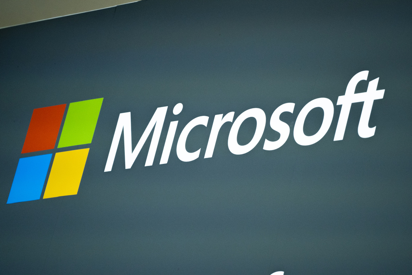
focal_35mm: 247
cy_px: 138
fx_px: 2827
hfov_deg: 8.3
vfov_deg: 5.6
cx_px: 206
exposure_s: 1/640
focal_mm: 165
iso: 2500
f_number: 2.8
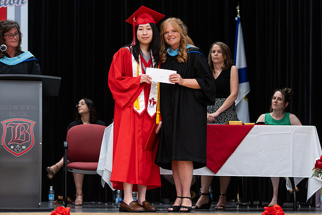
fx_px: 1051
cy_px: 116
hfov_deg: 17.4
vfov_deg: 11.7
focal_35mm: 118
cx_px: 140
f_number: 2.8
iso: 1000
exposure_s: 1/200
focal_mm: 85
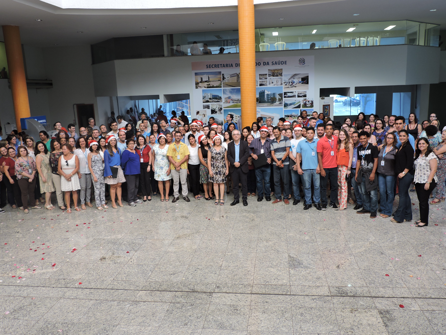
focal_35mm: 30
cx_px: 223
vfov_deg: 46.8
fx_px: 387
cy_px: 168
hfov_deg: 60.0
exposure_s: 1/30
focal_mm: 5.4
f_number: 3.1
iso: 100
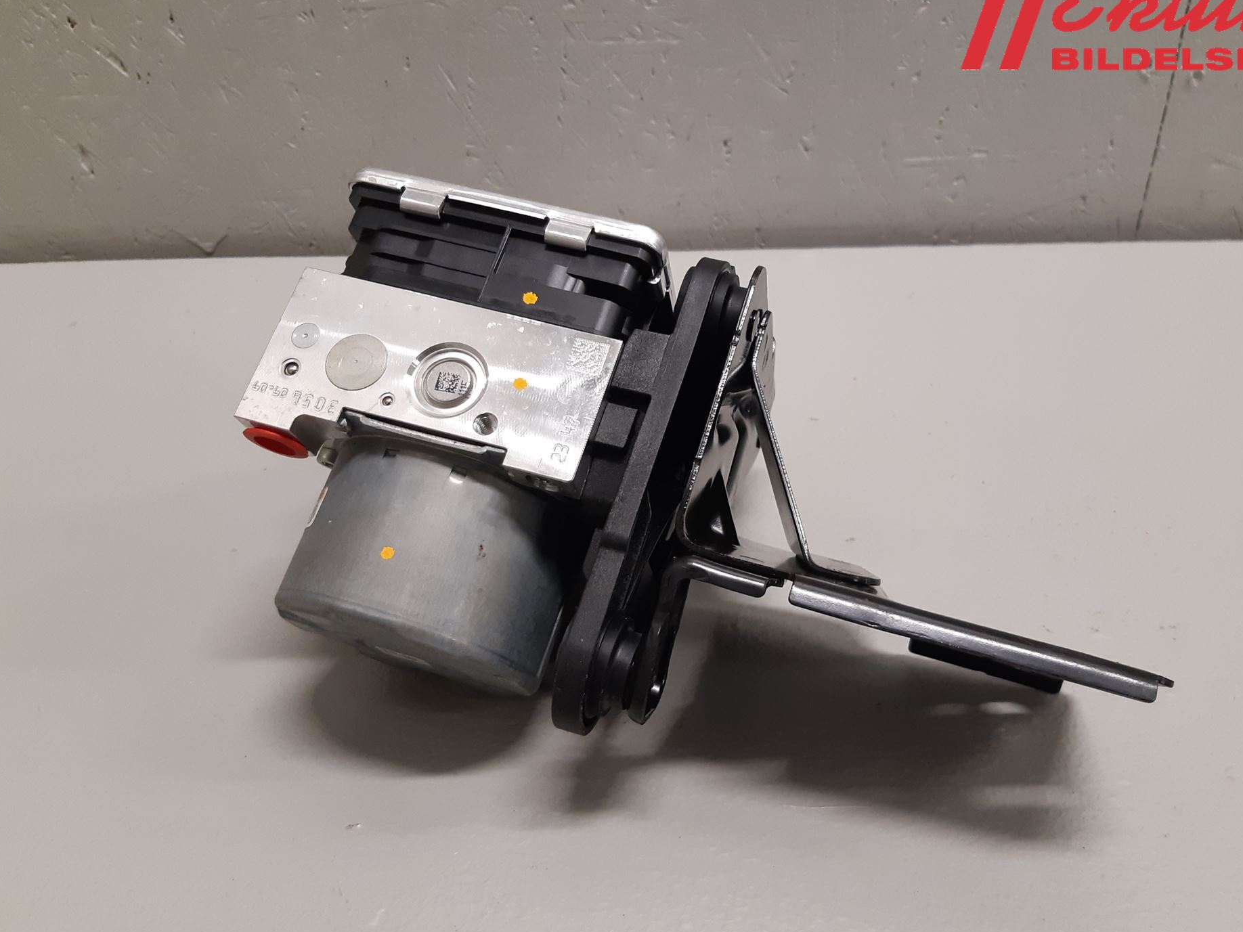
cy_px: 475
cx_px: 683
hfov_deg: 61.5
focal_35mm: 29
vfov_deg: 48.2
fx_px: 1041
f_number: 1.7
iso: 160
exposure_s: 1/50
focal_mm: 3.93
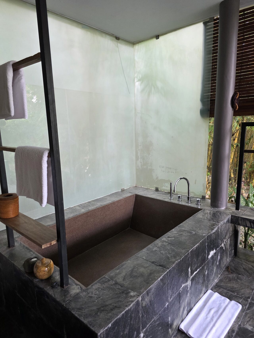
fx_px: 225
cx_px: 127
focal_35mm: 23
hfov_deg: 58.9
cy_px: 169
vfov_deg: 73.9
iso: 250
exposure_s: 1/100
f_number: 1.7
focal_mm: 6.3
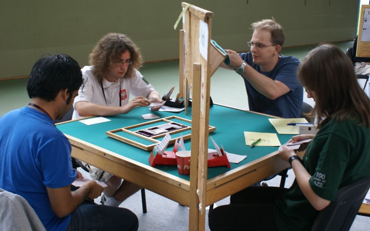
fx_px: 434
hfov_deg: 46.2
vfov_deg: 29.9
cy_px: 112
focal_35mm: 43
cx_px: 185
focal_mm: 28
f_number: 5.6
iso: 200
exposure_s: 1/20
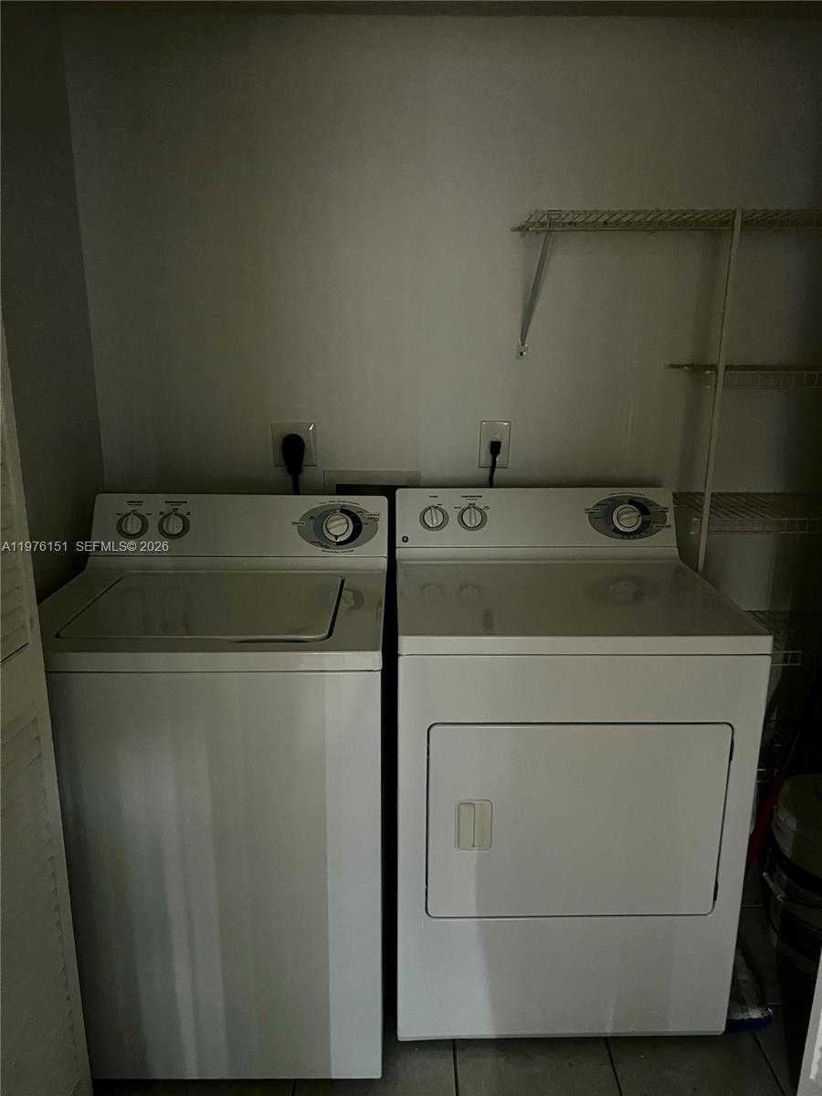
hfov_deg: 53.1
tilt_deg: -13.9
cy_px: 548
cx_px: 411
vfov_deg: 67.3
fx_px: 823
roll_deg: -0.7
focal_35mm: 26
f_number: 1.5
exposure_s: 1/25
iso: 1000
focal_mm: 5.7
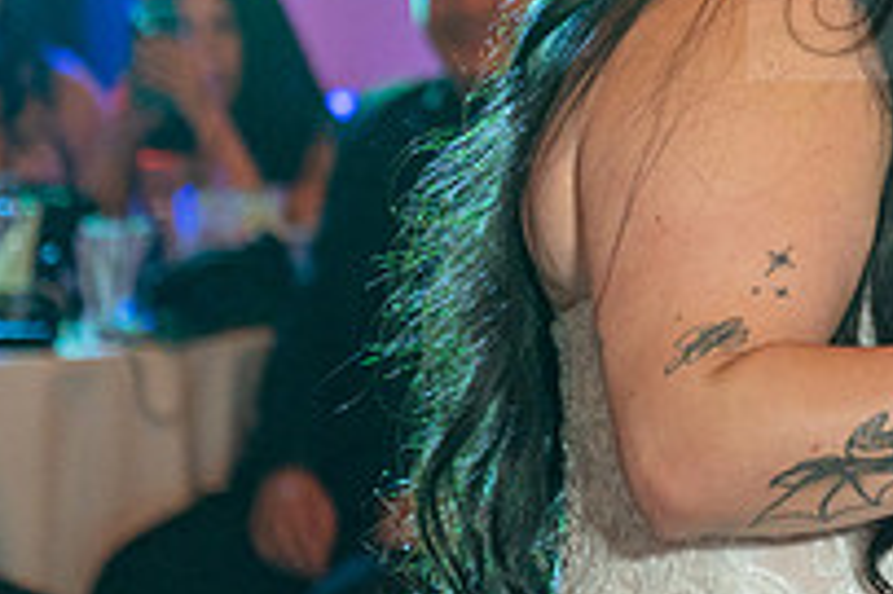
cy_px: -96
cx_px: 1131
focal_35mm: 217
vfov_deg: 6.3
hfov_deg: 9.3
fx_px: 5378
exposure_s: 1/125
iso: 800
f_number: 2.8
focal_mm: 70
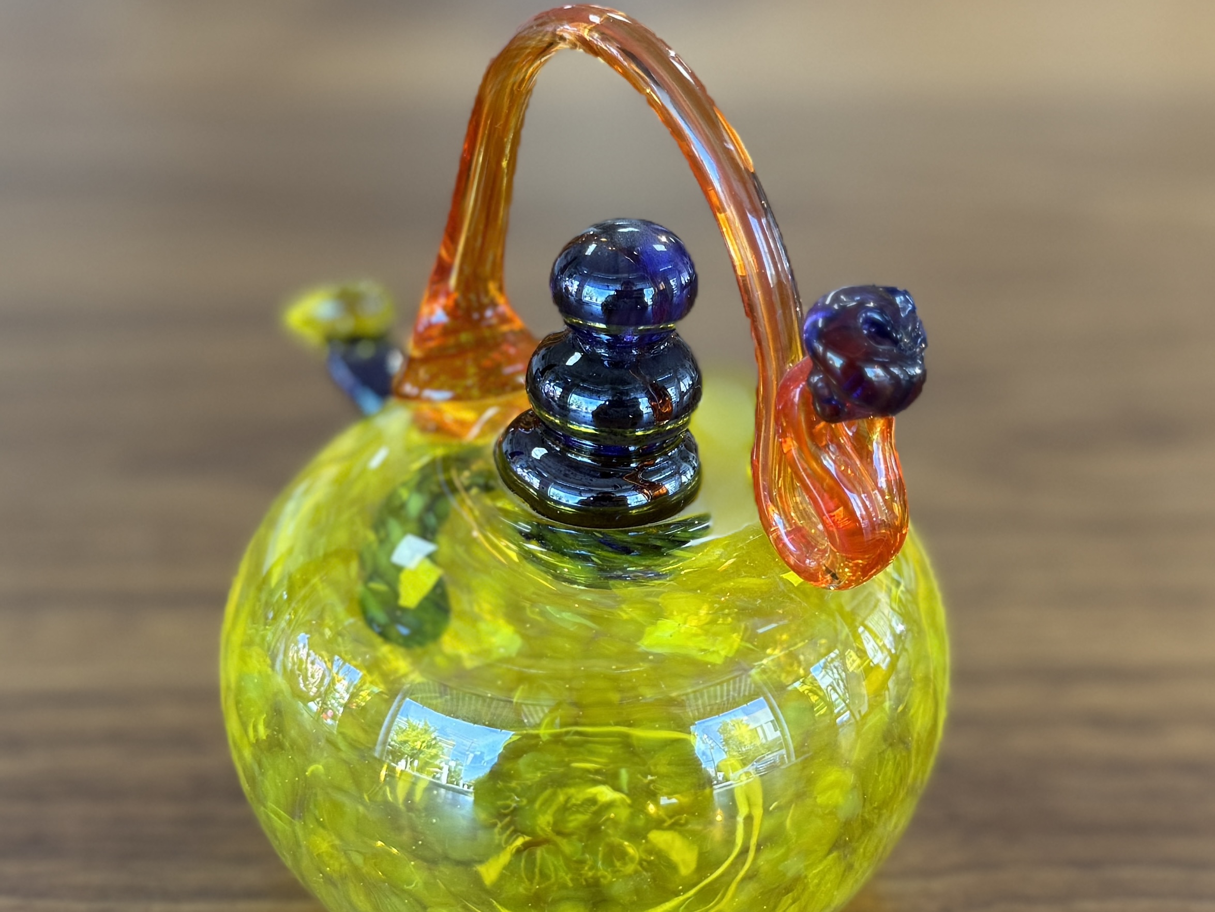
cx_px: 608
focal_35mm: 24
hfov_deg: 71.6
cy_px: 456
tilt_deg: -28.7
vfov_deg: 56.8
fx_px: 842
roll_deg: -0.5
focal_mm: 6.76
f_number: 1.78
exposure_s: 1/120
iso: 160
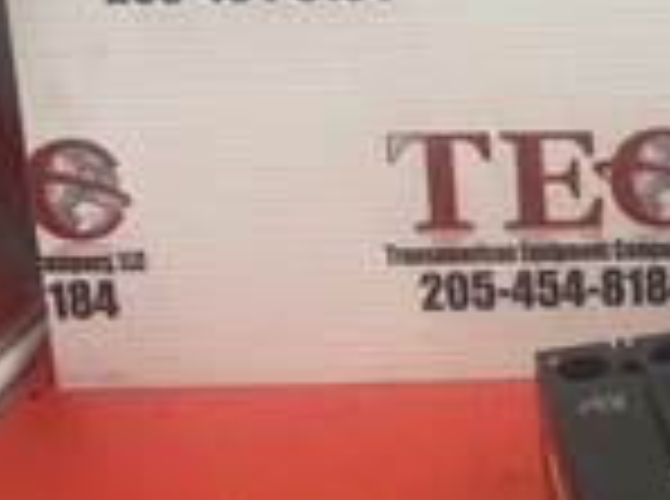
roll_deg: +0.4
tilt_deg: -23.5
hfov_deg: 25.2
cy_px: 194
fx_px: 1352
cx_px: 791
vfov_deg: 20.9
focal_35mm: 70
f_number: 1.8
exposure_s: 1/121
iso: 40
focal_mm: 4.25
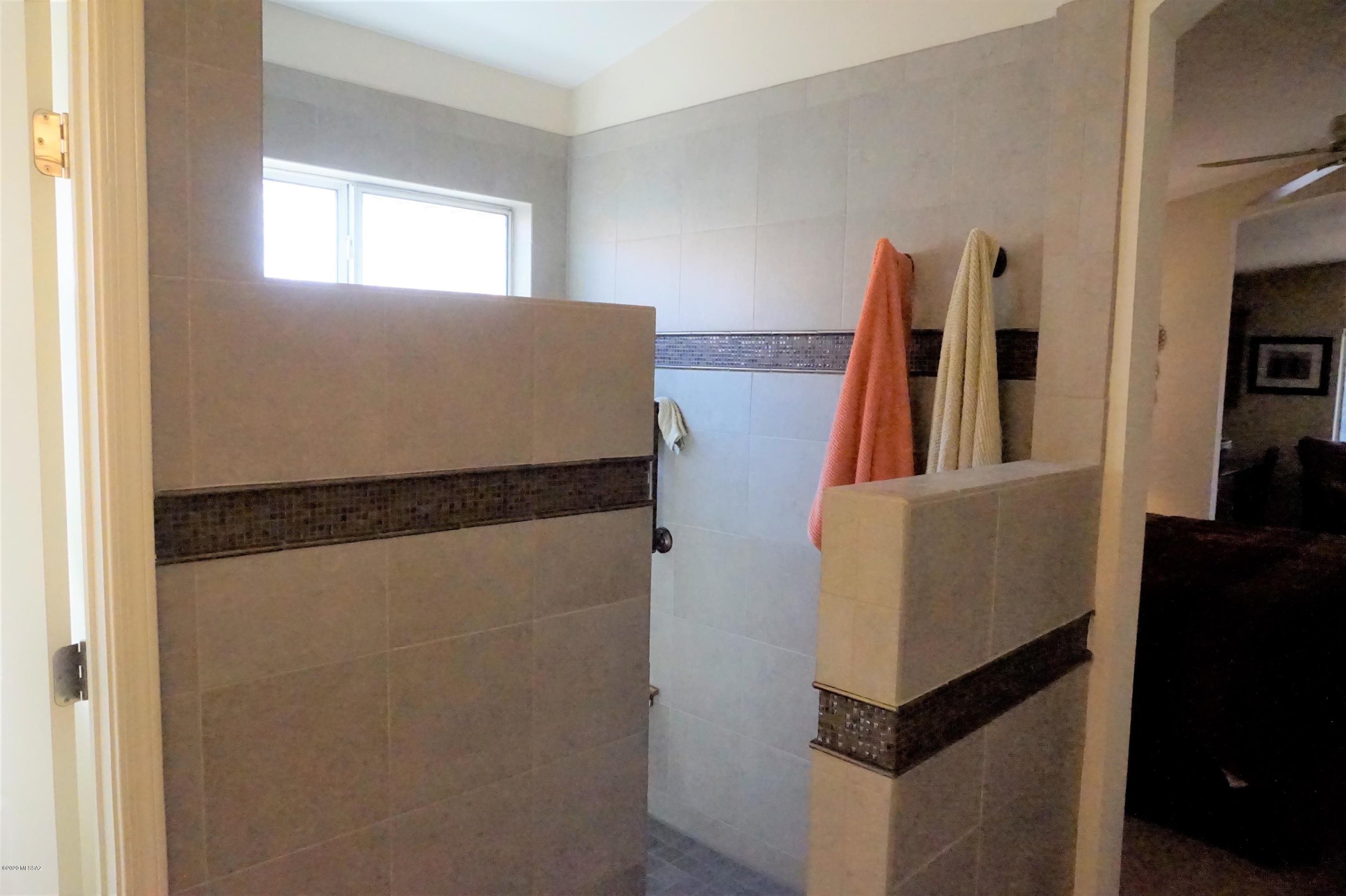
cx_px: 673
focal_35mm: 24
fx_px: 897
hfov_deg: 73.8
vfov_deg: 53.1
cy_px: 448
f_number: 8
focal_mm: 16
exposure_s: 1/400
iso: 8000
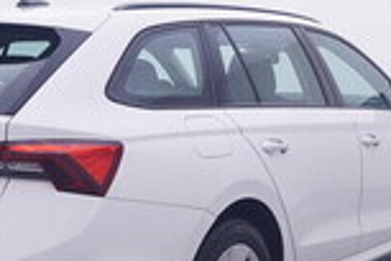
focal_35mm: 81
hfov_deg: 25.1
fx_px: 877
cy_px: 114
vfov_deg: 16.9
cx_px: 216
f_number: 5
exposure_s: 1/80
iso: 200
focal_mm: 15
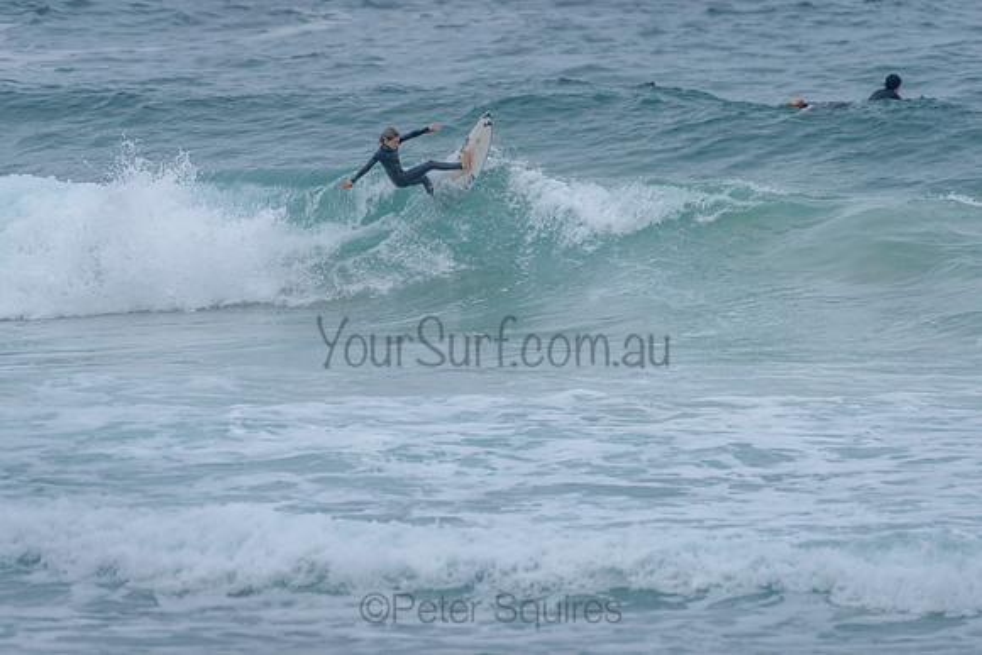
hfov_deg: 3.4
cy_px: 255
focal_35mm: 613
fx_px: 16718
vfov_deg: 2.2
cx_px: 492
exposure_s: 1/1250
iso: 450
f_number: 5.6
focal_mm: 500
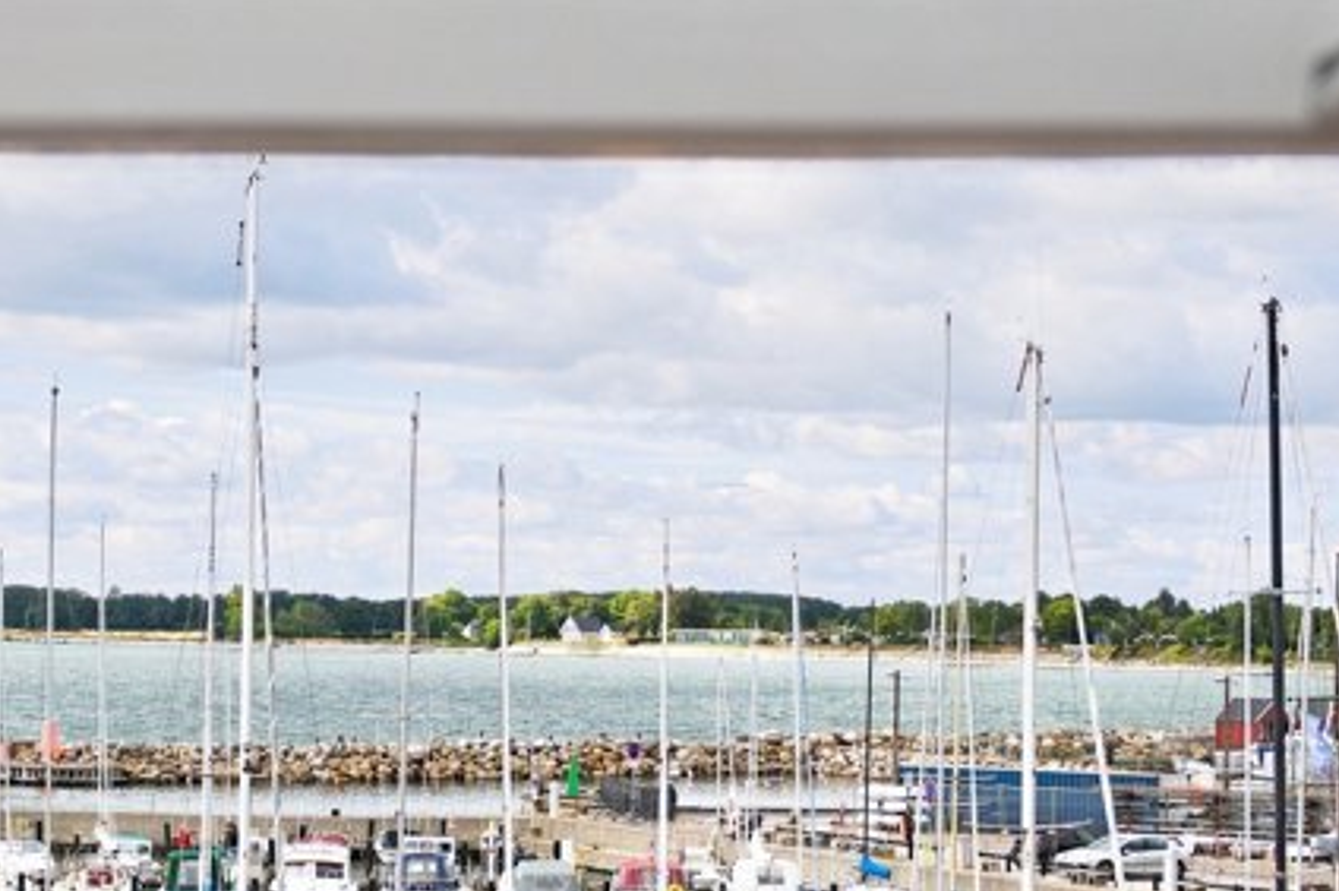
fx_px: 3159
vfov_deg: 16.0
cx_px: 243
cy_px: 526
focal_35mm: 85
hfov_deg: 23.5
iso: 200
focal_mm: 30.2
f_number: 3.6
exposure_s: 1/2500
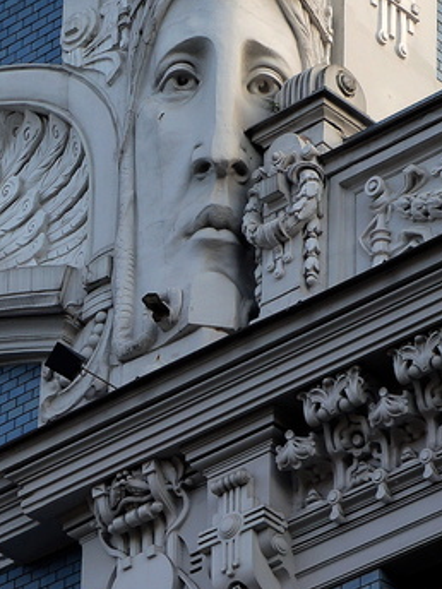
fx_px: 4495
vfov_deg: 7.5
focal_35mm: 264
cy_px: 224
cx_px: -38
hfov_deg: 5.6
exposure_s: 1/160
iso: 100
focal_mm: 70
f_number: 6.3
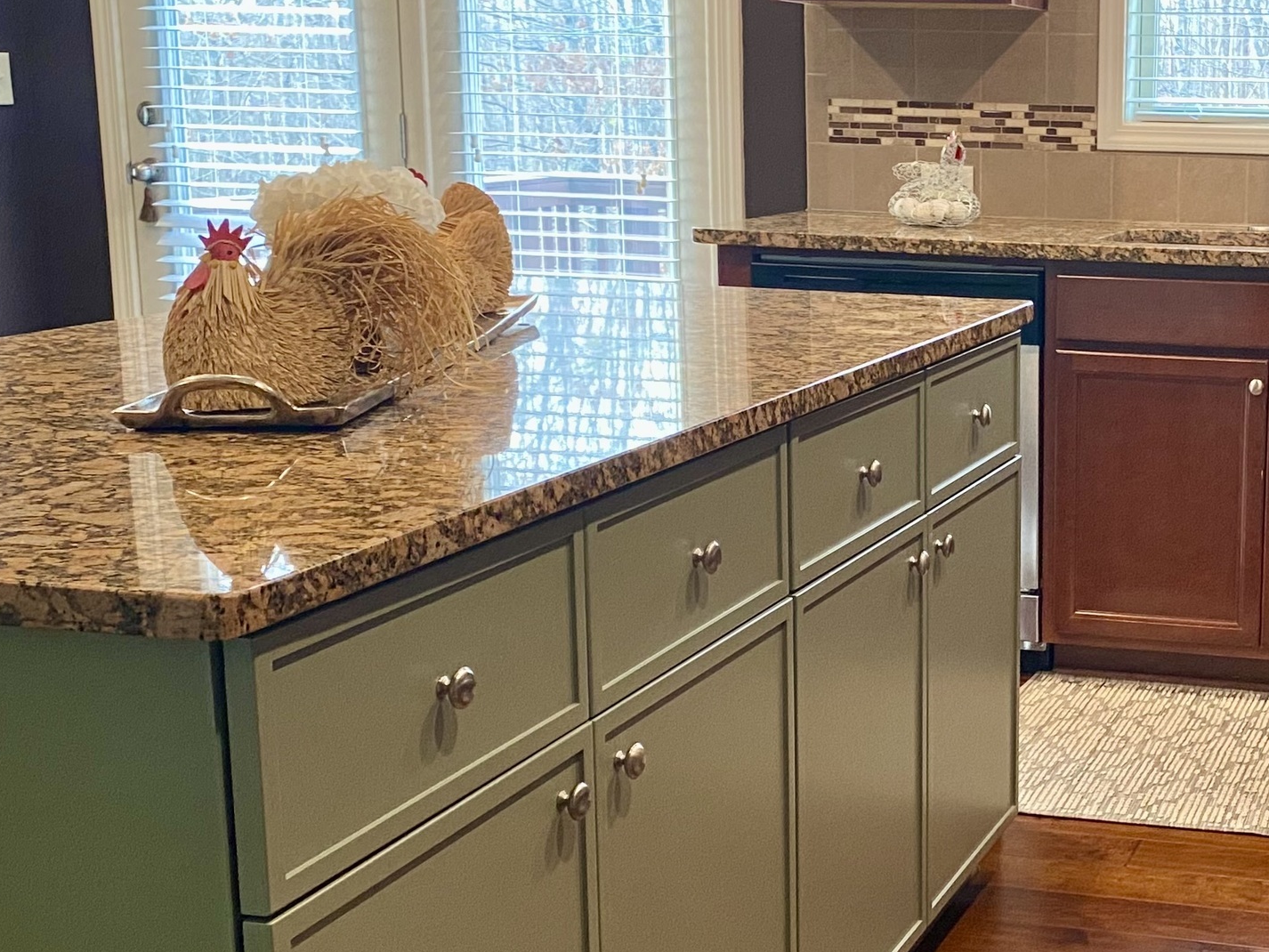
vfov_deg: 26.1
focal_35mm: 56
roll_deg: -1.6
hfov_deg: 32.7
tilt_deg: -13.4
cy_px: 537
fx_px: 2053
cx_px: 1126
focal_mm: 4.25
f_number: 1.8
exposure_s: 1/60
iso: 320
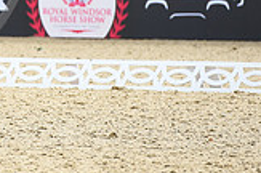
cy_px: -93
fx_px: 5159
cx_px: -149
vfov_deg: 1.9
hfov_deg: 2.9
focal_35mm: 713
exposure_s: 1/1250
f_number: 4.5
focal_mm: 200
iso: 500
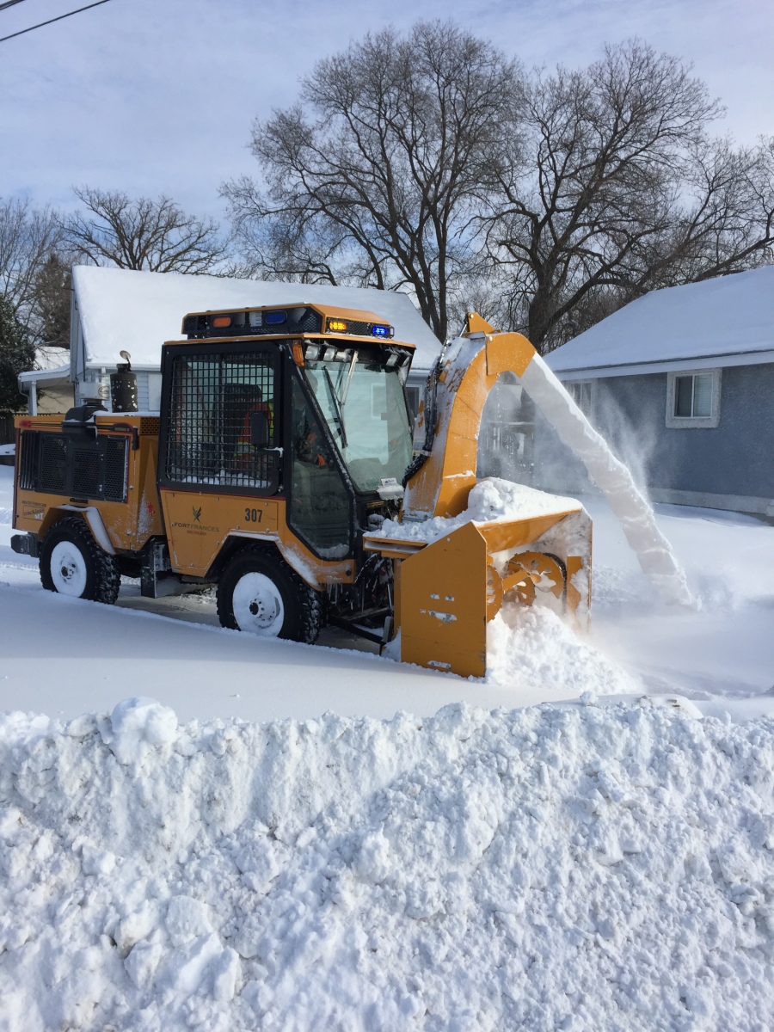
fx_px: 865
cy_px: 516
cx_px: 387
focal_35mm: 29
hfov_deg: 48.2
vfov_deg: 61.7
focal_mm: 4.15
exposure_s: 1/1721
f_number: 2.2
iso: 32
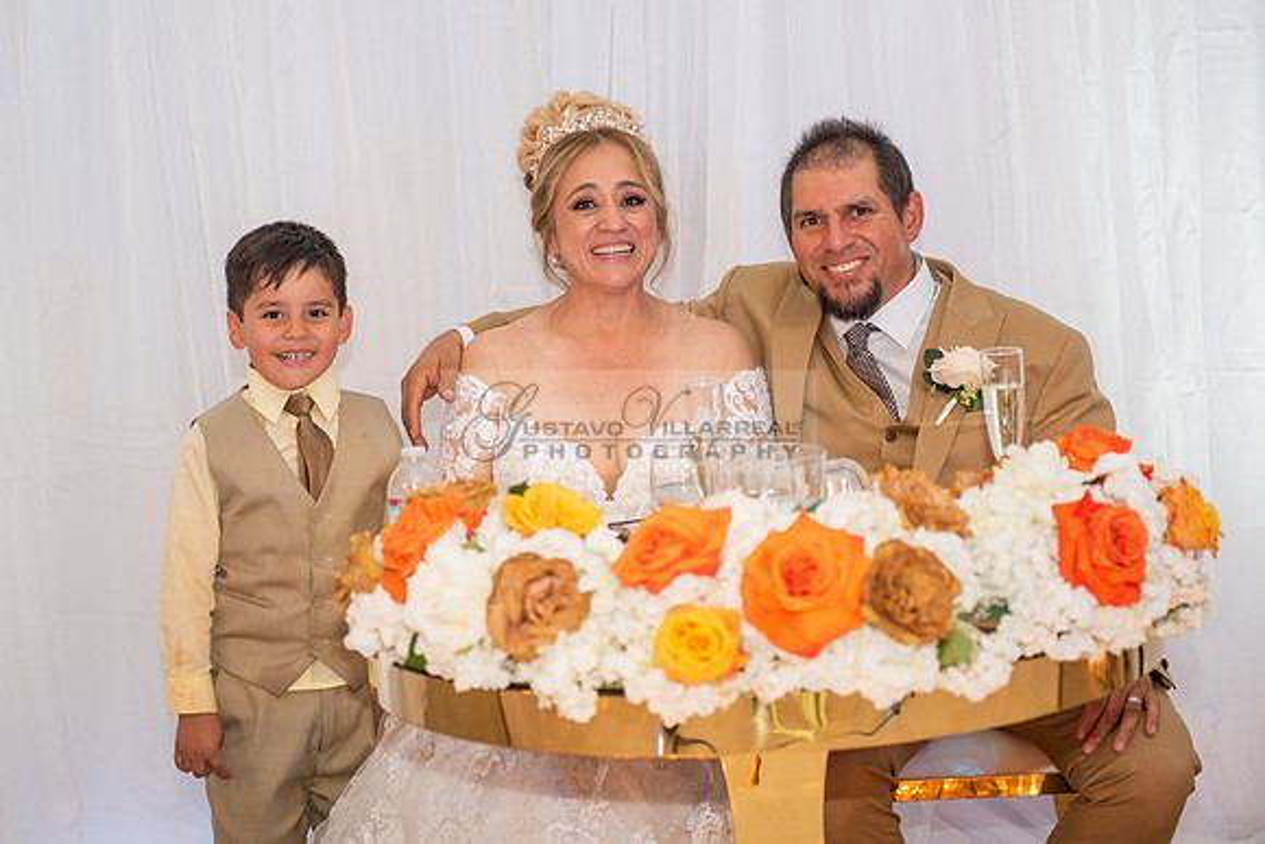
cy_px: 418
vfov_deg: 18.0
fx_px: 2657
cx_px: 568
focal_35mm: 76
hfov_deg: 26.8
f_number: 2.8
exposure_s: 1/80
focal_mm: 62
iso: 640
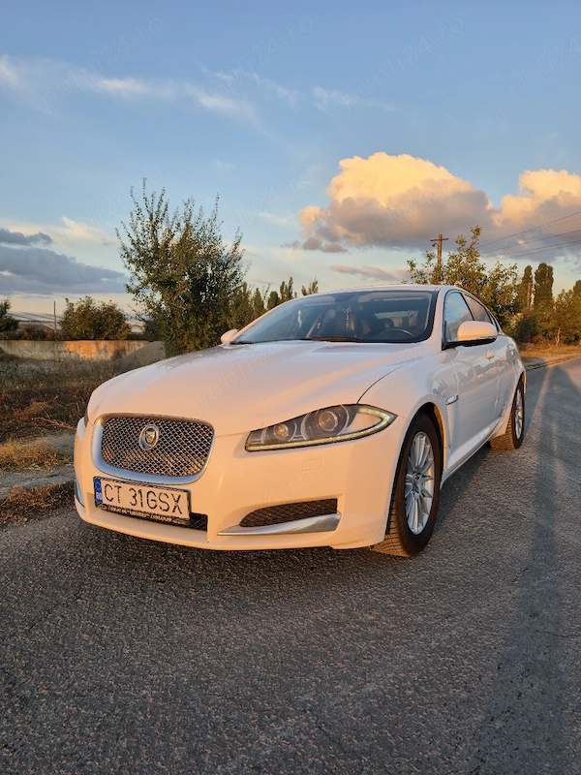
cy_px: 388
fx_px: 515
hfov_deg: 58.9
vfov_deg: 73.9
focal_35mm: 23
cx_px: 290
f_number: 1.4
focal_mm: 6.5
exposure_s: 1/323
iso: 16
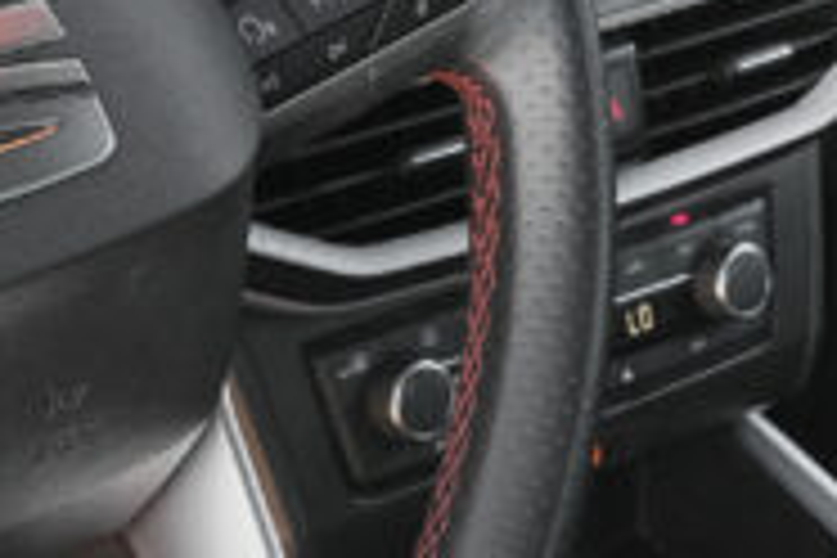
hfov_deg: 15.5
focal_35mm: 132
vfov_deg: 10.4
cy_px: 403
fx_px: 3069
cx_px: 346
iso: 2000
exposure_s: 1/100
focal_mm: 16.1
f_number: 8
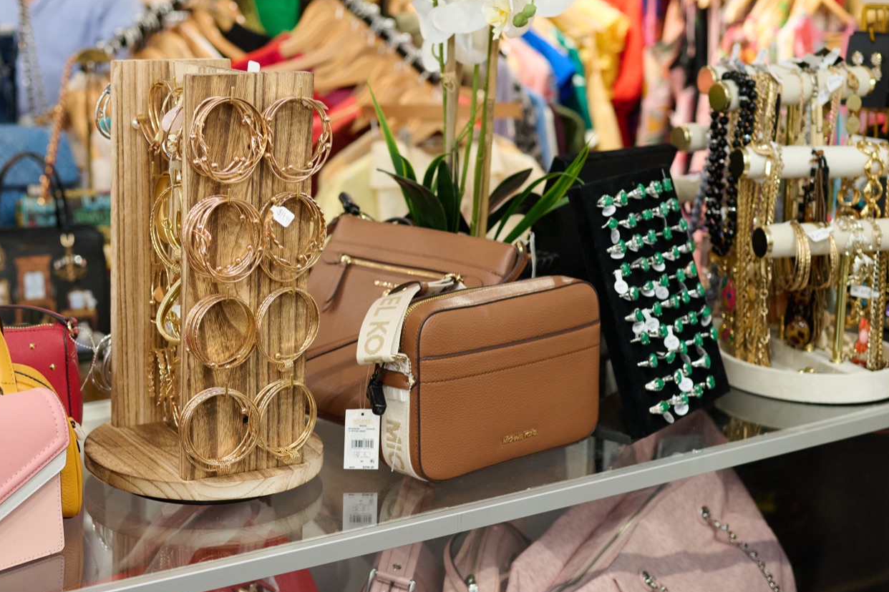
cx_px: 238
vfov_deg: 21.9
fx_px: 1531
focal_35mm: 62
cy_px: 246
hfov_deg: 31.9
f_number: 2.8
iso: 800
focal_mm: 35
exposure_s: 1/100
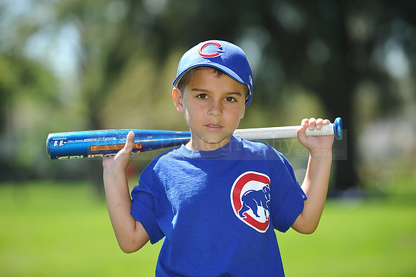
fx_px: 2310
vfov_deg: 6.9
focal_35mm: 200
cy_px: 138
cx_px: 208
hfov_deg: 10.3
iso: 200
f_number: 4.5
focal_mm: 200
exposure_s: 1/640
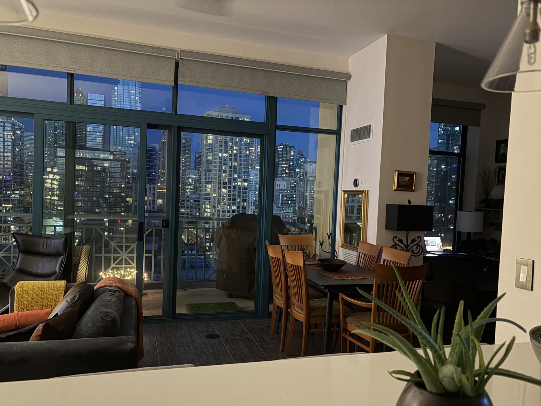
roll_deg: -3.3
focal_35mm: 28
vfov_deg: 49.7
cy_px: 218
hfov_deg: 63.4
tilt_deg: -3.2
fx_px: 438
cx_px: 274
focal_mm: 5.96
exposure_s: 1/14
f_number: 1.6
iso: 640
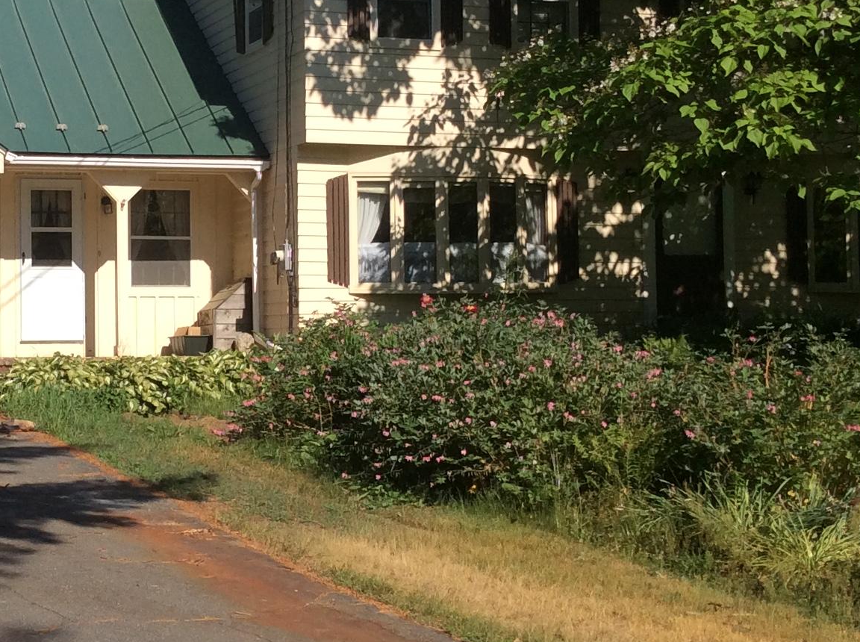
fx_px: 1786
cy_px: 261
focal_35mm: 72
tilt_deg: +1.5
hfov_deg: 26.5
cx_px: 166
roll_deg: +1.3
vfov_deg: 20.4
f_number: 2.4
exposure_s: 1/1908
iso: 32
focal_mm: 3.3
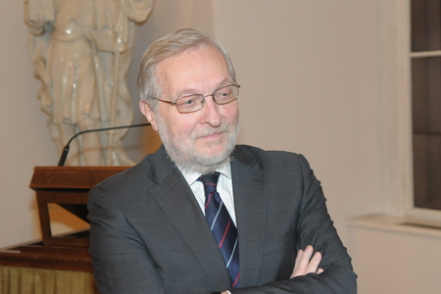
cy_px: 147
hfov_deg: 37.9
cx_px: 220
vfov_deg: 25.8
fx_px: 643
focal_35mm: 52
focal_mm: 35
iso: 800
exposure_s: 1/80
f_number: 4.5
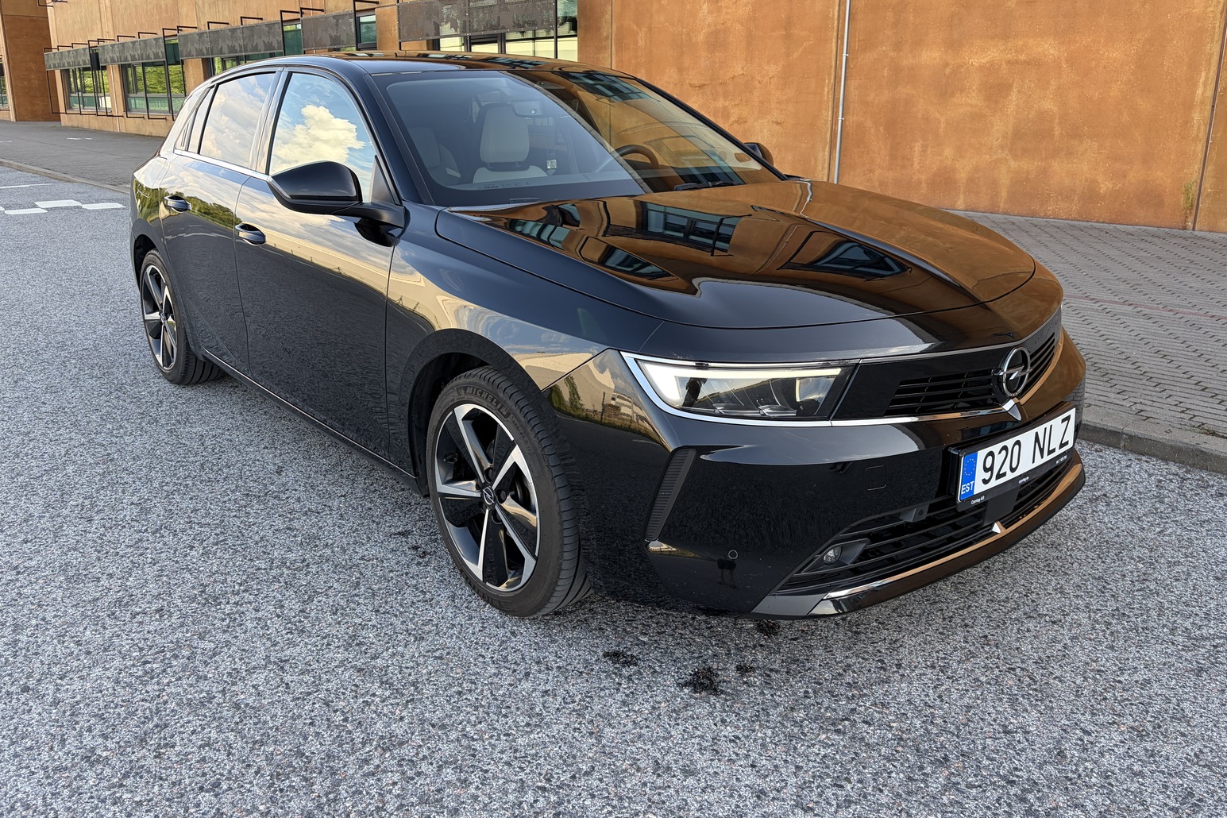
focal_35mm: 28
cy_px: 357
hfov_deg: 65.5
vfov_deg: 46.3
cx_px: 629
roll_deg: -0.2
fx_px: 954
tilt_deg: -13.9
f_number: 1.6
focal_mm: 5.96
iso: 50
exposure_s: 1/278
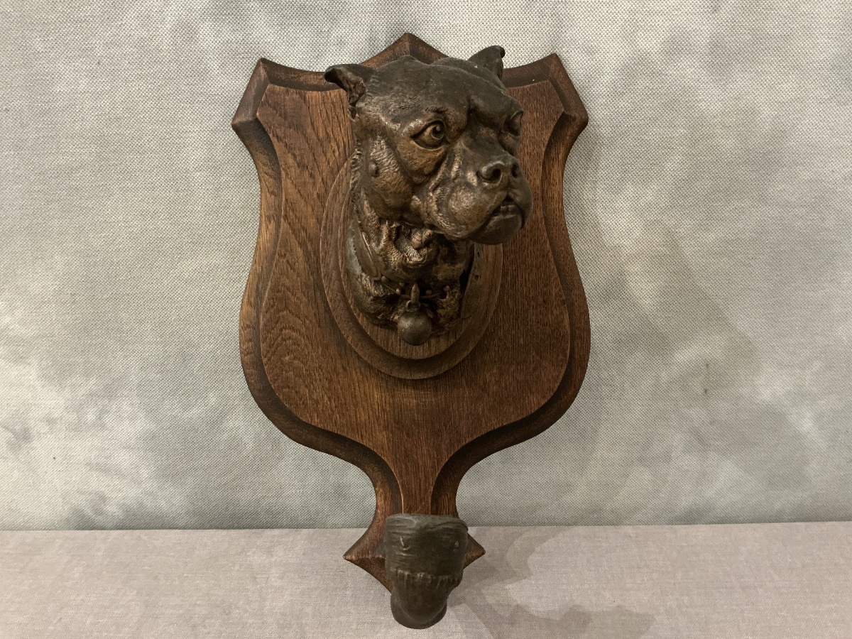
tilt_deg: -21.2
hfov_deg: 63.4
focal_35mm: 28
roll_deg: +1.4
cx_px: 426
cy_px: 320
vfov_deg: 49.7
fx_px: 689
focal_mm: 3
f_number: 1.8
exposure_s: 1/25
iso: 250
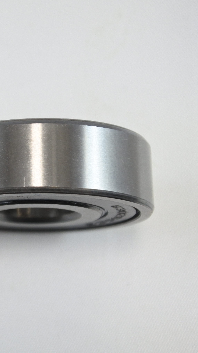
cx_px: -72
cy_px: 173
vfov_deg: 27.9
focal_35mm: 76
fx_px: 709
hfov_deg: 15.0
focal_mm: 17.6
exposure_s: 1/200
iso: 400
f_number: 4.5
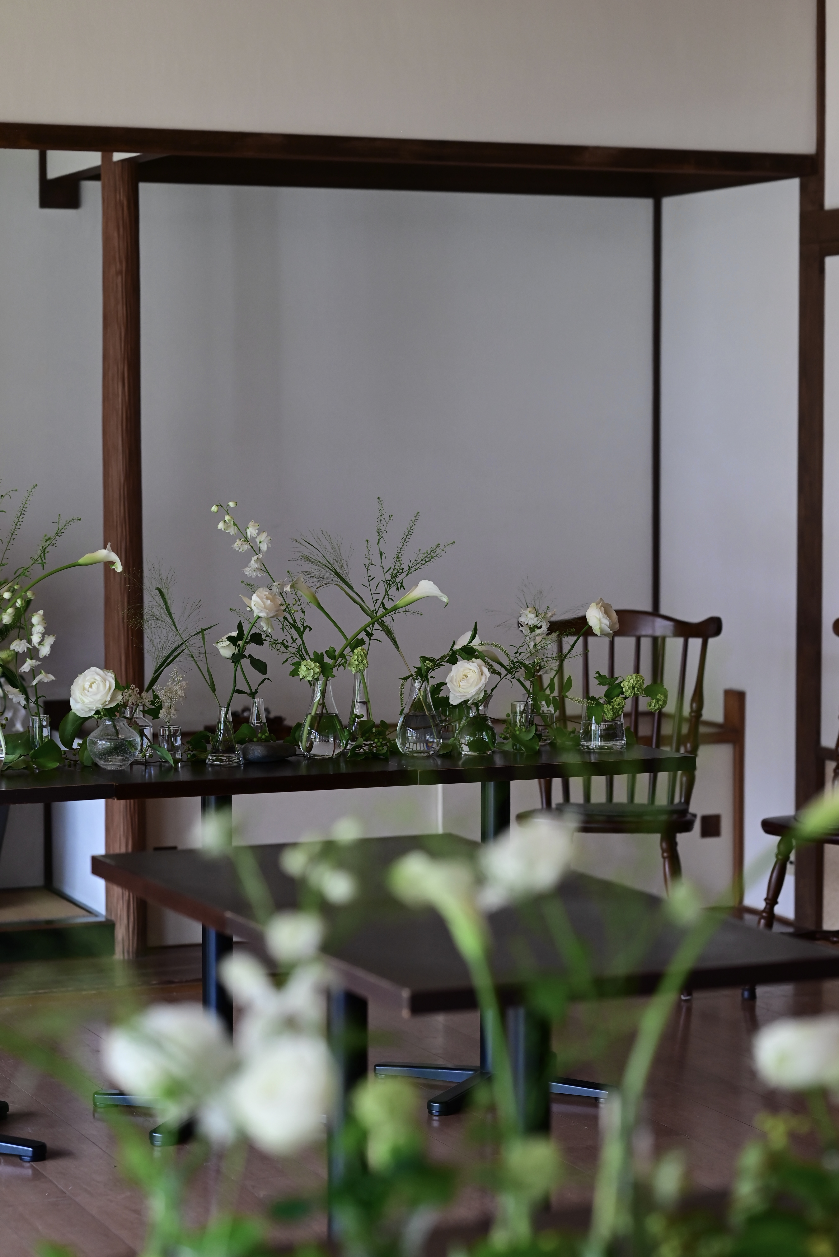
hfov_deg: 16.1
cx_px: 420
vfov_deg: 23.9
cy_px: 628
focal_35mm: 85
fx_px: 2968
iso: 1400
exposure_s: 1/500
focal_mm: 85
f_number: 3.2
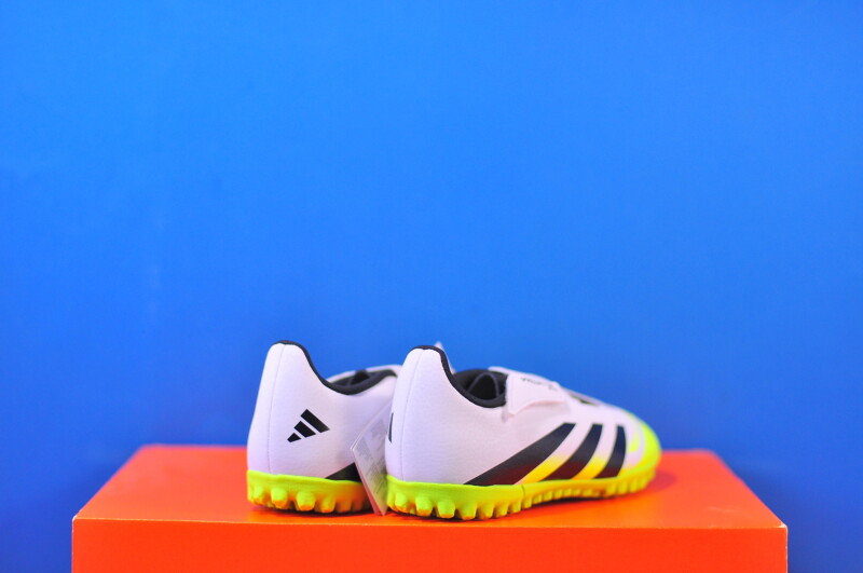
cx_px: 432
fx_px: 1795
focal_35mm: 75
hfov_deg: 27.0
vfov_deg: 18.1
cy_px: 286
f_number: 2
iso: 250
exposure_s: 1/320
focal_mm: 50
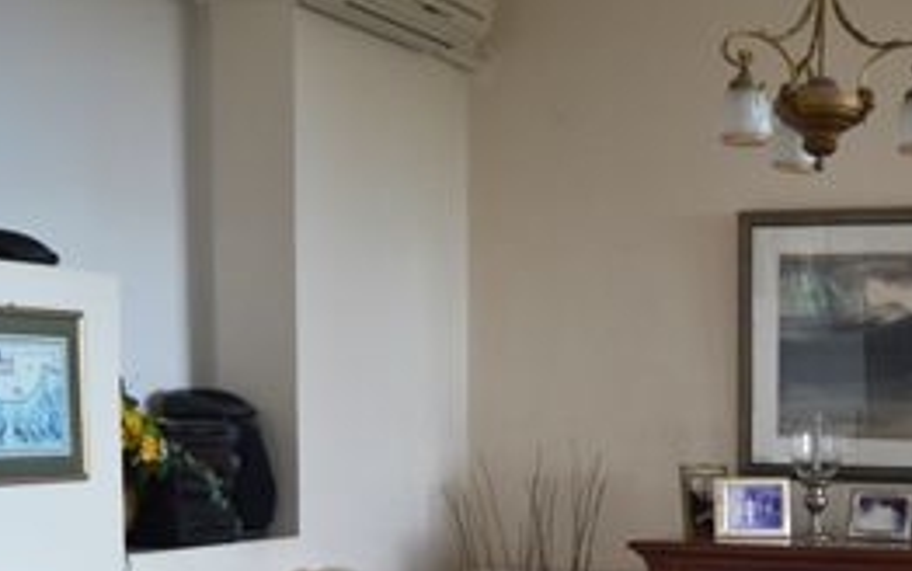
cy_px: 644
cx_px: 726
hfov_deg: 27.3
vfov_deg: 17.0
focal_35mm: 74
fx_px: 1840
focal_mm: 18
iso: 400
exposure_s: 1/60
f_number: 3.5
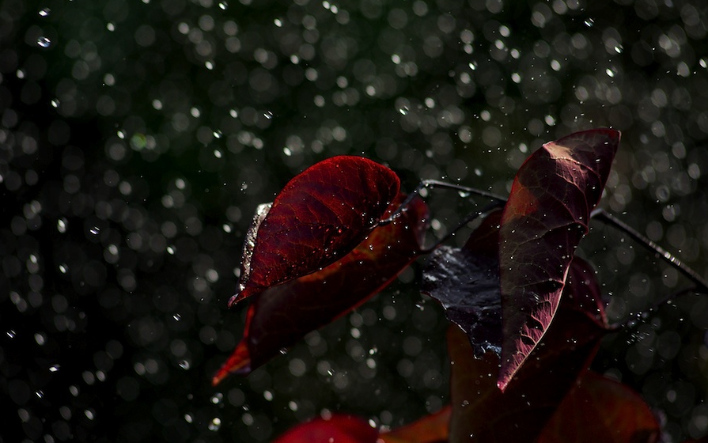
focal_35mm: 261
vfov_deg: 5.0
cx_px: 353
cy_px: 225
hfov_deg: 8.0
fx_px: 5038
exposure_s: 1/3200
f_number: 7.1
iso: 320
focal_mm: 170
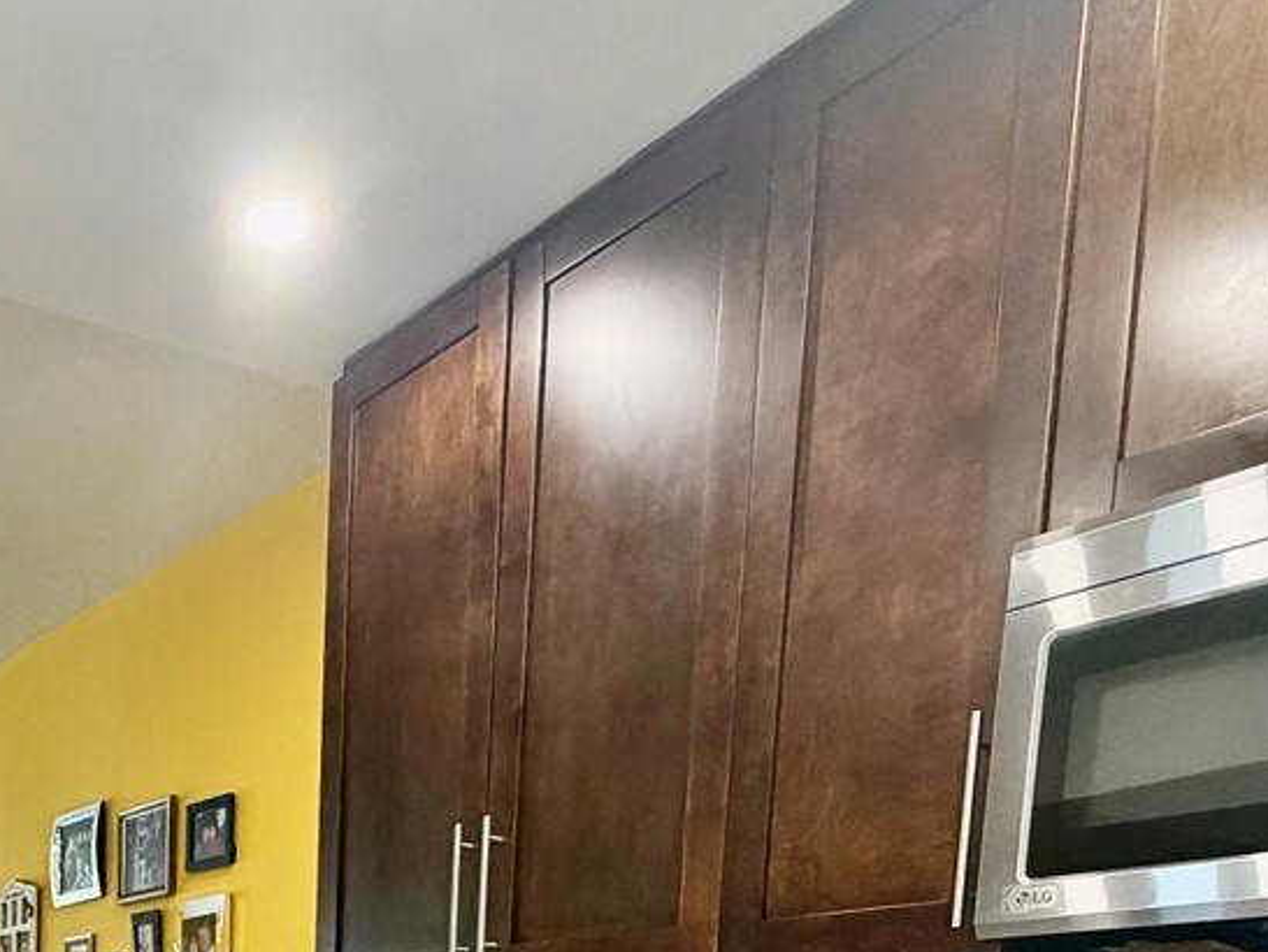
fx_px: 1503
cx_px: 167
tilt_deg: -7.4
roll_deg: -1.4
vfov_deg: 28.2
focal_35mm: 41
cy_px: 1275
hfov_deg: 42.6
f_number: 2.2
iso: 250
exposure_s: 1/60
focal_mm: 2.22
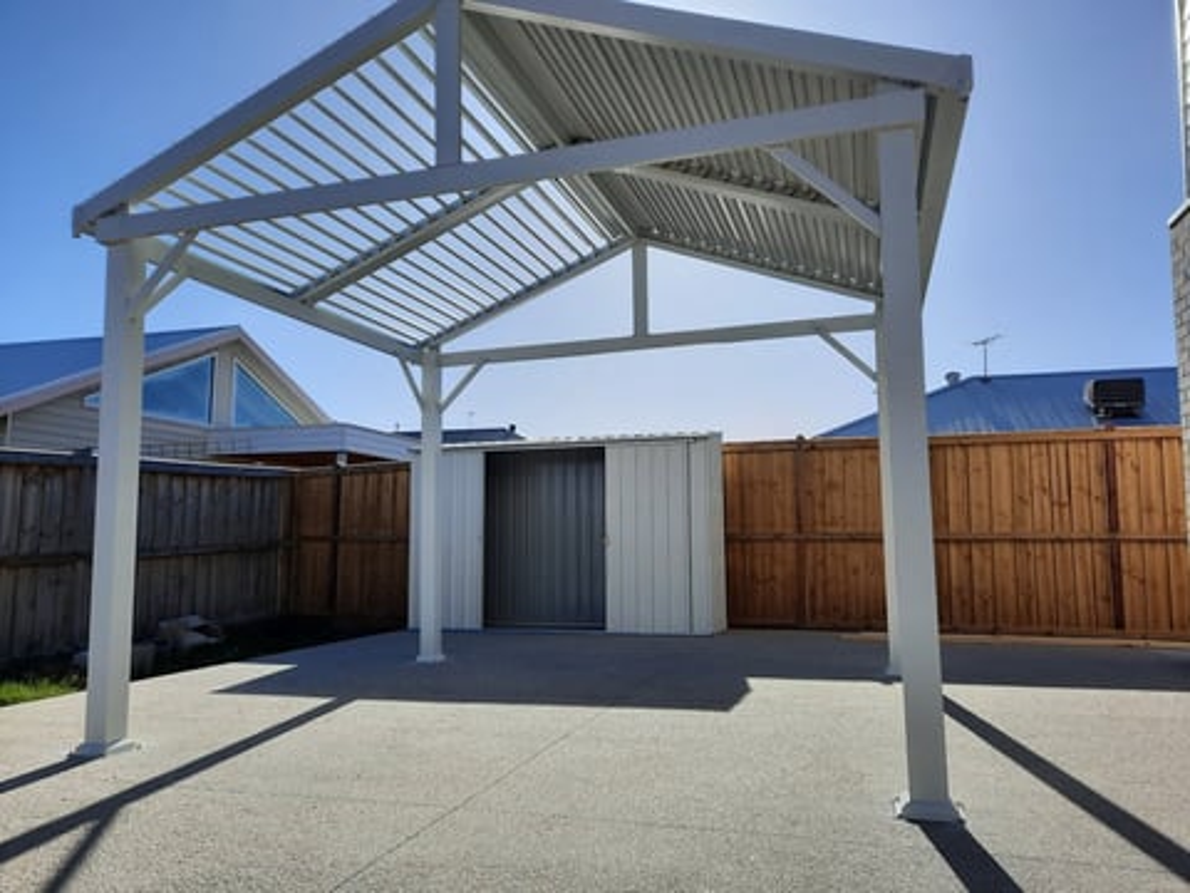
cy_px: 446
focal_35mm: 25
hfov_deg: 69.4
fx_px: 859
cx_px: 595
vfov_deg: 54.9
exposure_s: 1/1761
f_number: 2
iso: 32
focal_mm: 4.6
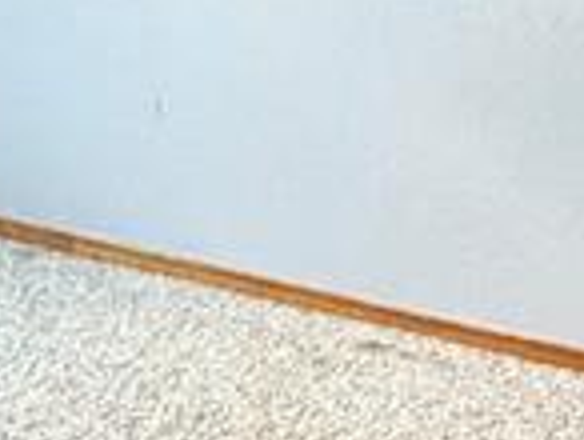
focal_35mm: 98
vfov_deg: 14.8
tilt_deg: -9.0
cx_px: -52
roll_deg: +1.5
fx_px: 1656
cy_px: -50
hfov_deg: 19.2
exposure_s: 1/60
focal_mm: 2.22
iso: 320
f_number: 2.2
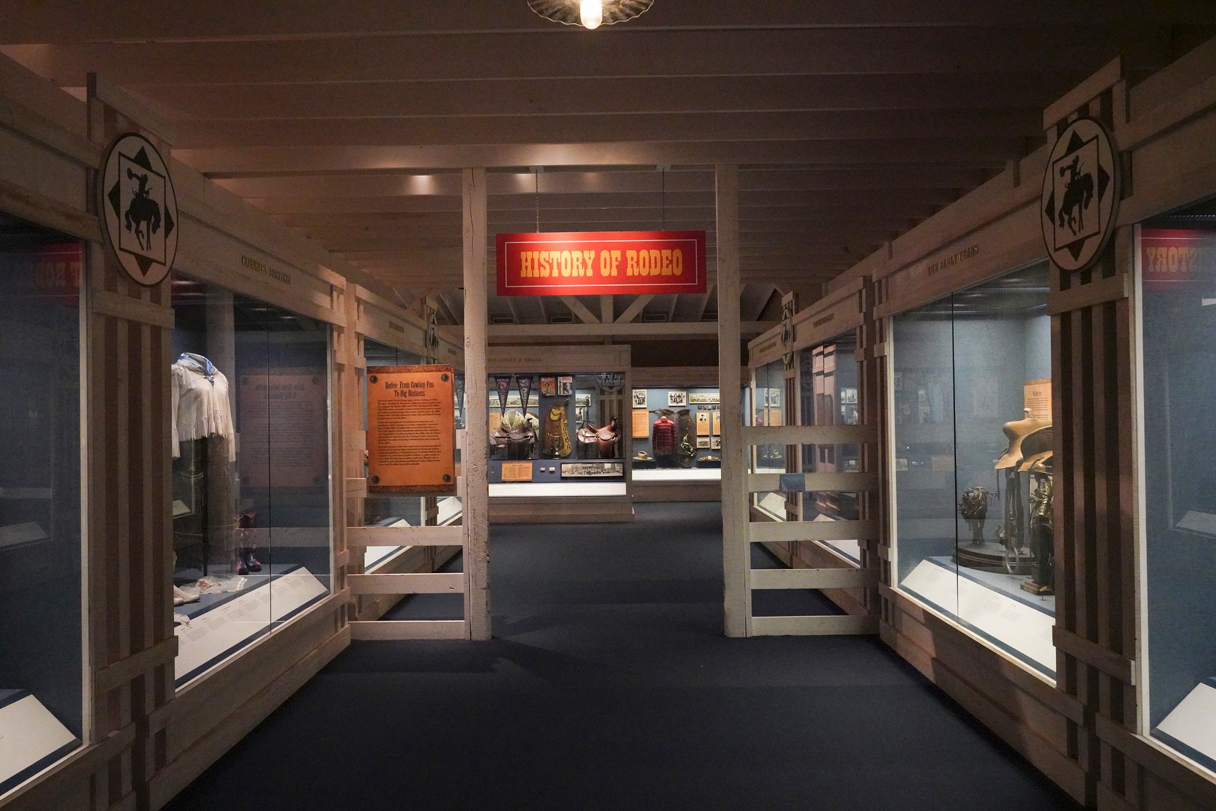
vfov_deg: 46.4
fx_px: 946
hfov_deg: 65.5
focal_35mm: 28
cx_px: 608
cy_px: 406
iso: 16000
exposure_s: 1/100
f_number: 9
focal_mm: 28
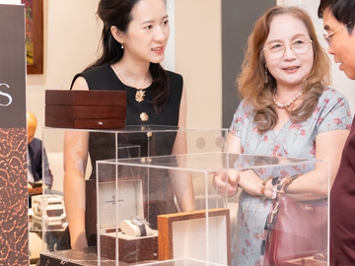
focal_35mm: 89
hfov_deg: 22.0
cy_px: 127
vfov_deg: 16.6
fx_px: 913
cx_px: 203
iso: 2000
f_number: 4
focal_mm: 35
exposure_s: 1/100
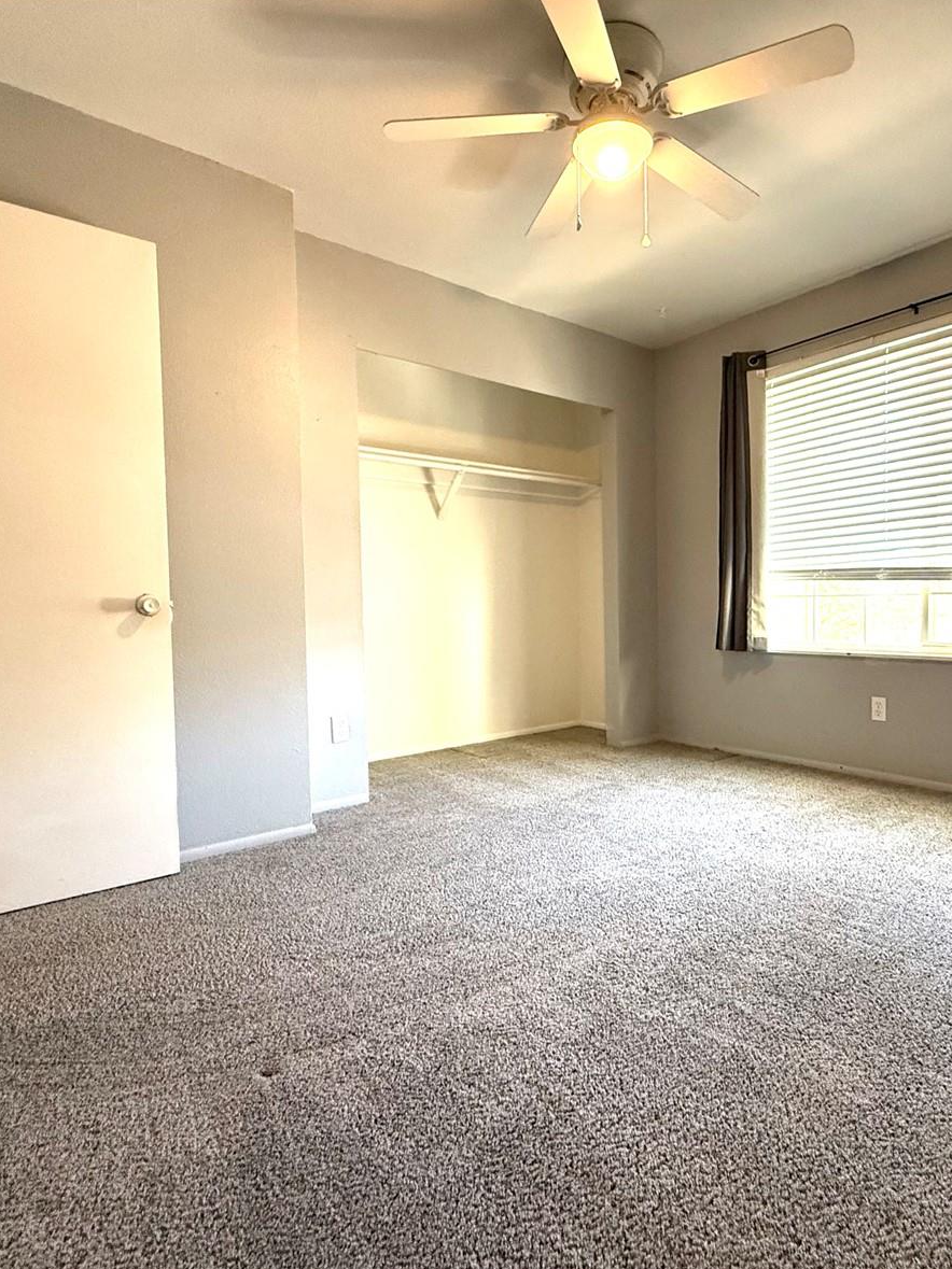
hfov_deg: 68.1
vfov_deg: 84.7
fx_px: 697
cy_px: 638
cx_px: 564
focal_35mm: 19
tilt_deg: -3.1
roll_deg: +0.9
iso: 400
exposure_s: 1/120
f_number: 2.2
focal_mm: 2.22
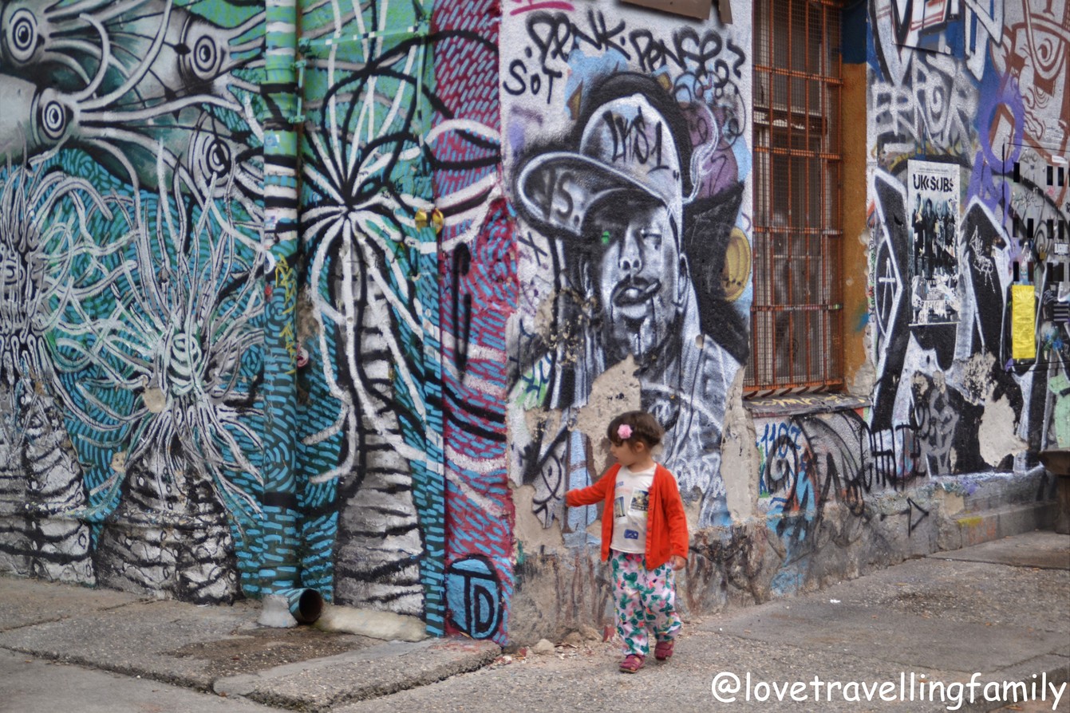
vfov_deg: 23.8
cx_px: 535
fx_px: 1694
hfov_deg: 35.1
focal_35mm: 57
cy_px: 356
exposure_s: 1/80
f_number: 4.5
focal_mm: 38
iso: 400
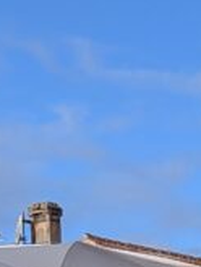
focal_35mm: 149
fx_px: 1152
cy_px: 642
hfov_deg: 9.1
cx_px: 455
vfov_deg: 11.1
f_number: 1.7
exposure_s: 1/2421
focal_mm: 4.53
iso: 30
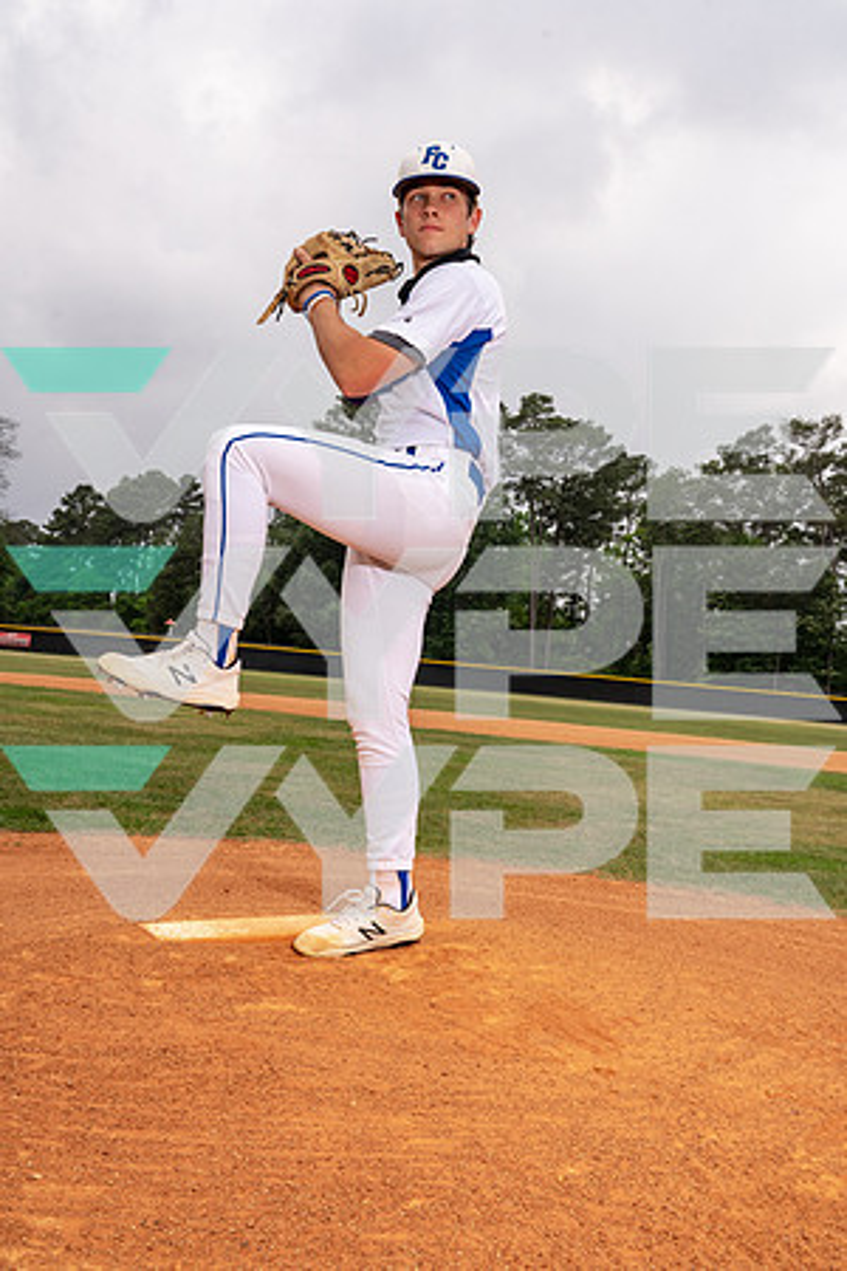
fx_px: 1270
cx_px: 424
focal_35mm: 36
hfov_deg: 36.9
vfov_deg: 53.1
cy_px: 636
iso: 250
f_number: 10
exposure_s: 1/200
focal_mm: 36
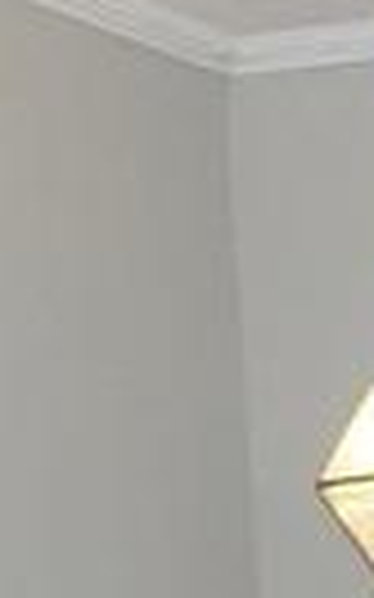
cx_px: 2514
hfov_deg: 3.8
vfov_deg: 7.8
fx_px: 4310
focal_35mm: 264
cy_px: 899
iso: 1250
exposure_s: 1/160
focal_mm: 16
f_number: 4
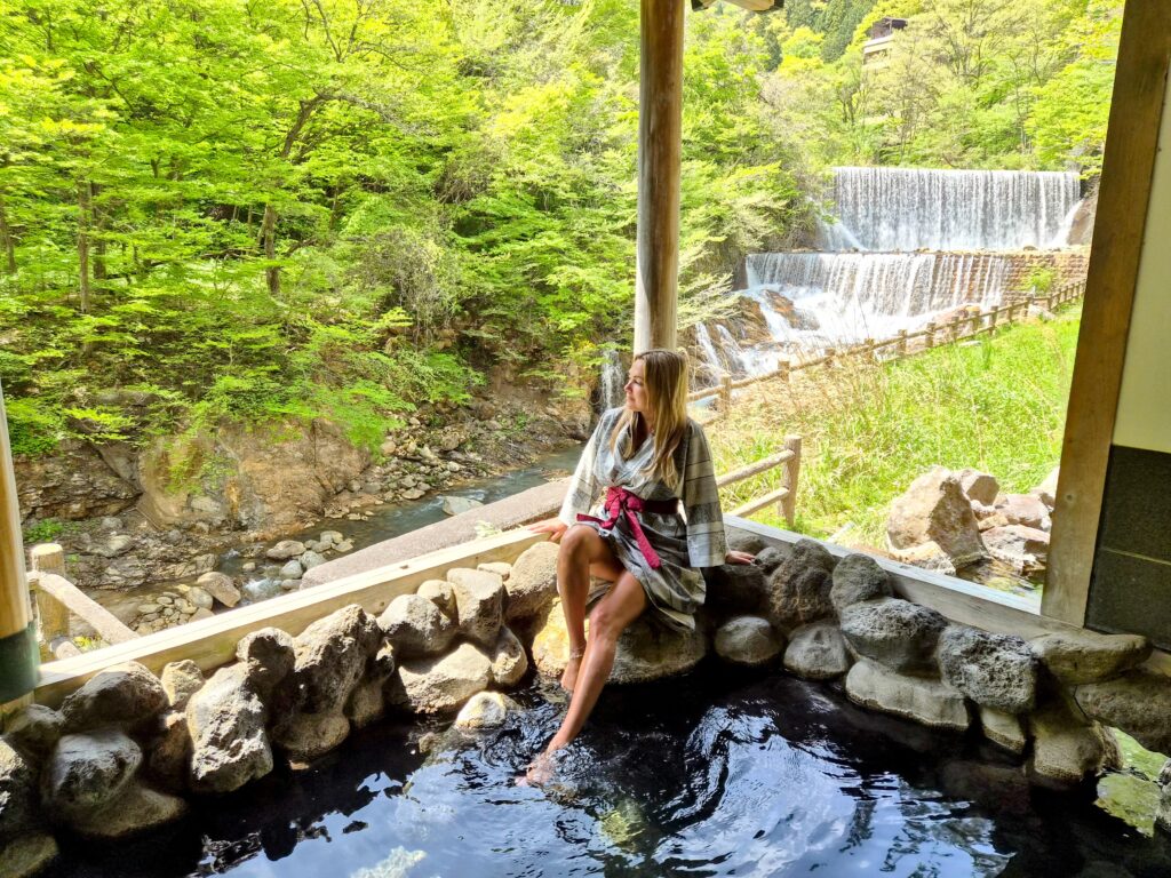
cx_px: 586
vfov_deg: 58.9
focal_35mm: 23
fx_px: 778
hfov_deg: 73.9
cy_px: 439
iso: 80
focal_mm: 5.4
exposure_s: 1/1244
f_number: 1.8
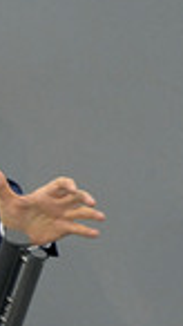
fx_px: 13939
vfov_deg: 1.3
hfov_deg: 0.8
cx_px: -262
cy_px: 141
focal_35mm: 1614
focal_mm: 500
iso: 8000
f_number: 5.6
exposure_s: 1/400
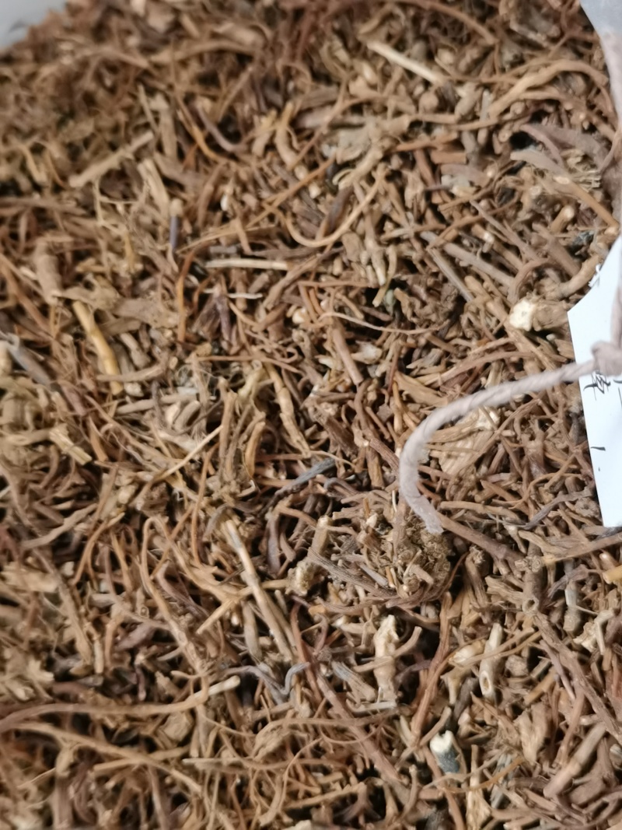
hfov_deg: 28.0
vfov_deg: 36.8
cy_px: 415
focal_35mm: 52
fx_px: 1246
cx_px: 311
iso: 160
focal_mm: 5.58
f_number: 1.8
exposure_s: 1/100
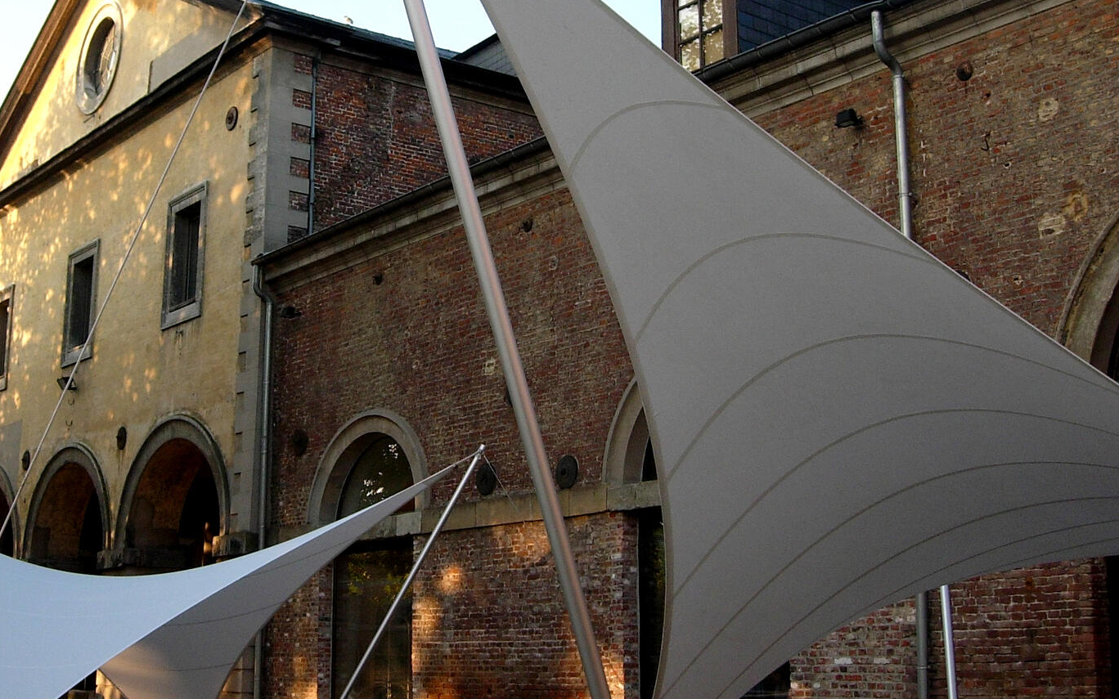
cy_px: 294
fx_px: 1616
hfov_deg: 37.9
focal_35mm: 53
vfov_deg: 24.4
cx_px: 408
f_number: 2.8
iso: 79
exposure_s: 1/384
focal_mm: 7.8
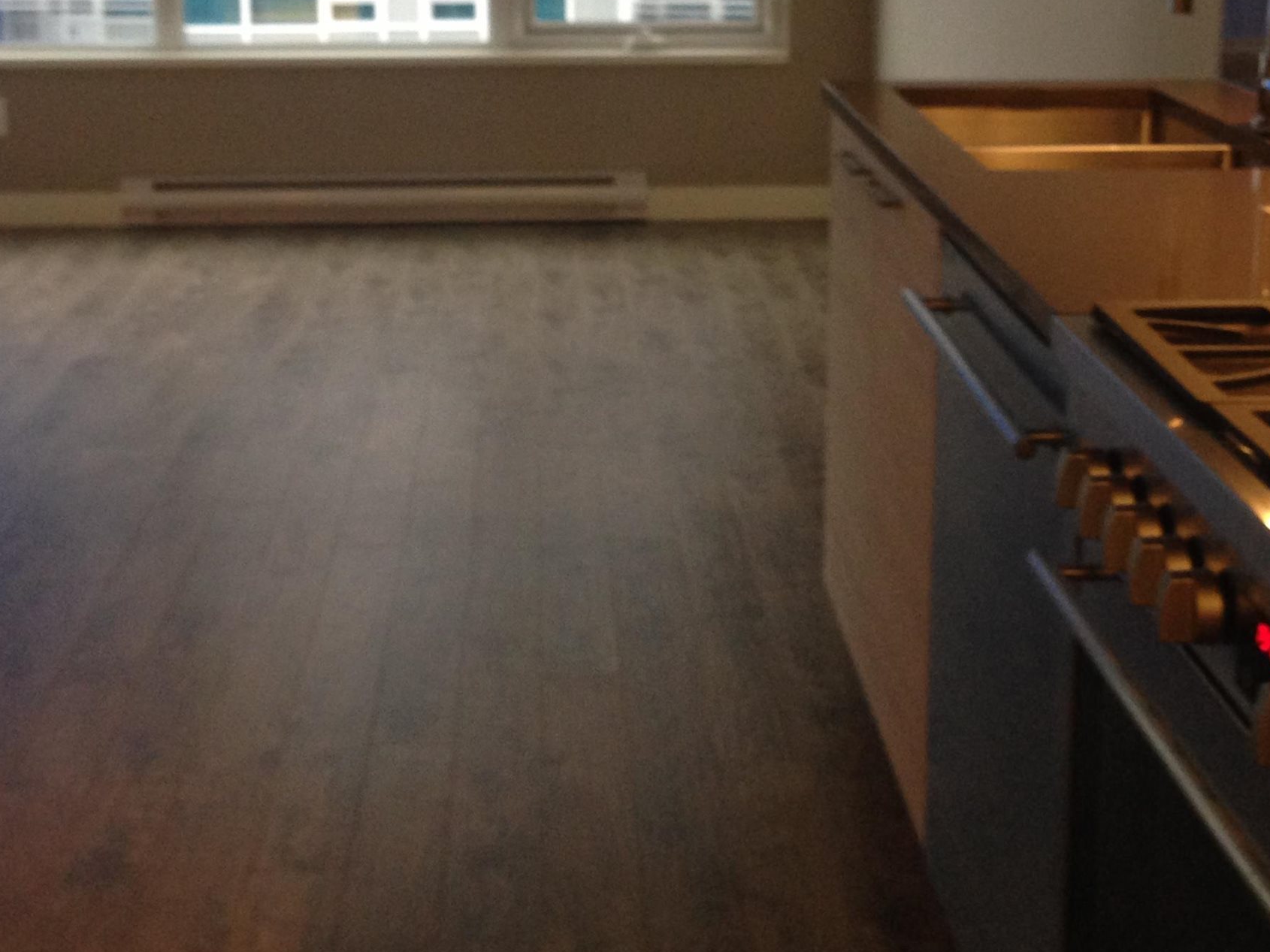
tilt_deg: -11.0
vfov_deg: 24.1
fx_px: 2201
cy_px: 222
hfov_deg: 32.2
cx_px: 595
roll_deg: -0.2
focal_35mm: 60
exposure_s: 1/20
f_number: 2.4
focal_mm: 4.12
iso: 160
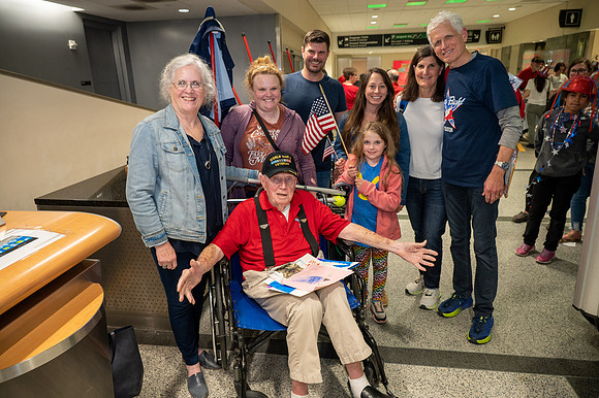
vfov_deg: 51.2
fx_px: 416
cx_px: 300
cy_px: 199
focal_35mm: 25
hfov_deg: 71.5
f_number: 4.5
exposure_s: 1/50
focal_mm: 25
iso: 1250
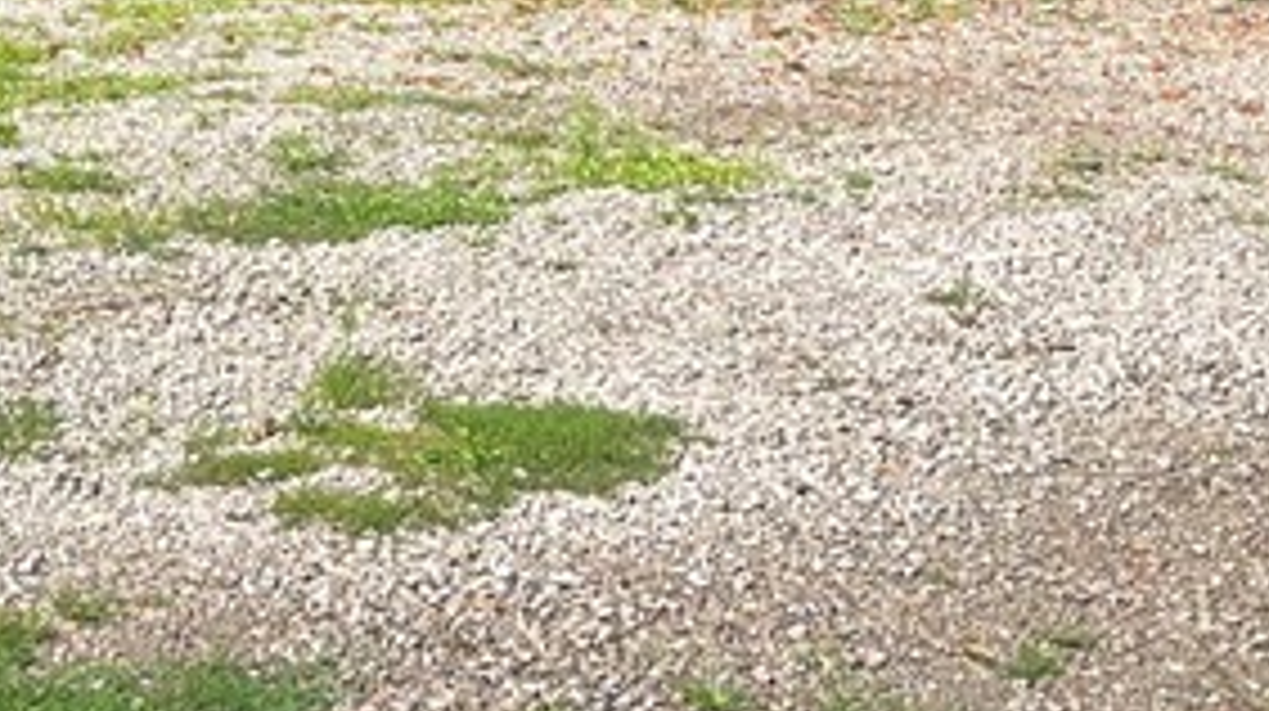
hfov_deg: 20.4
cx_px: 153
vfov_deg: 11.7
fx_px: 3463
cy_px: 104
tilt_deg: -8.5
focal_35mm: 103
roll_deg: -5.0
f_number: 1.5
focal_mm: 5.7
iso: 50
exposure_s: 1/2353
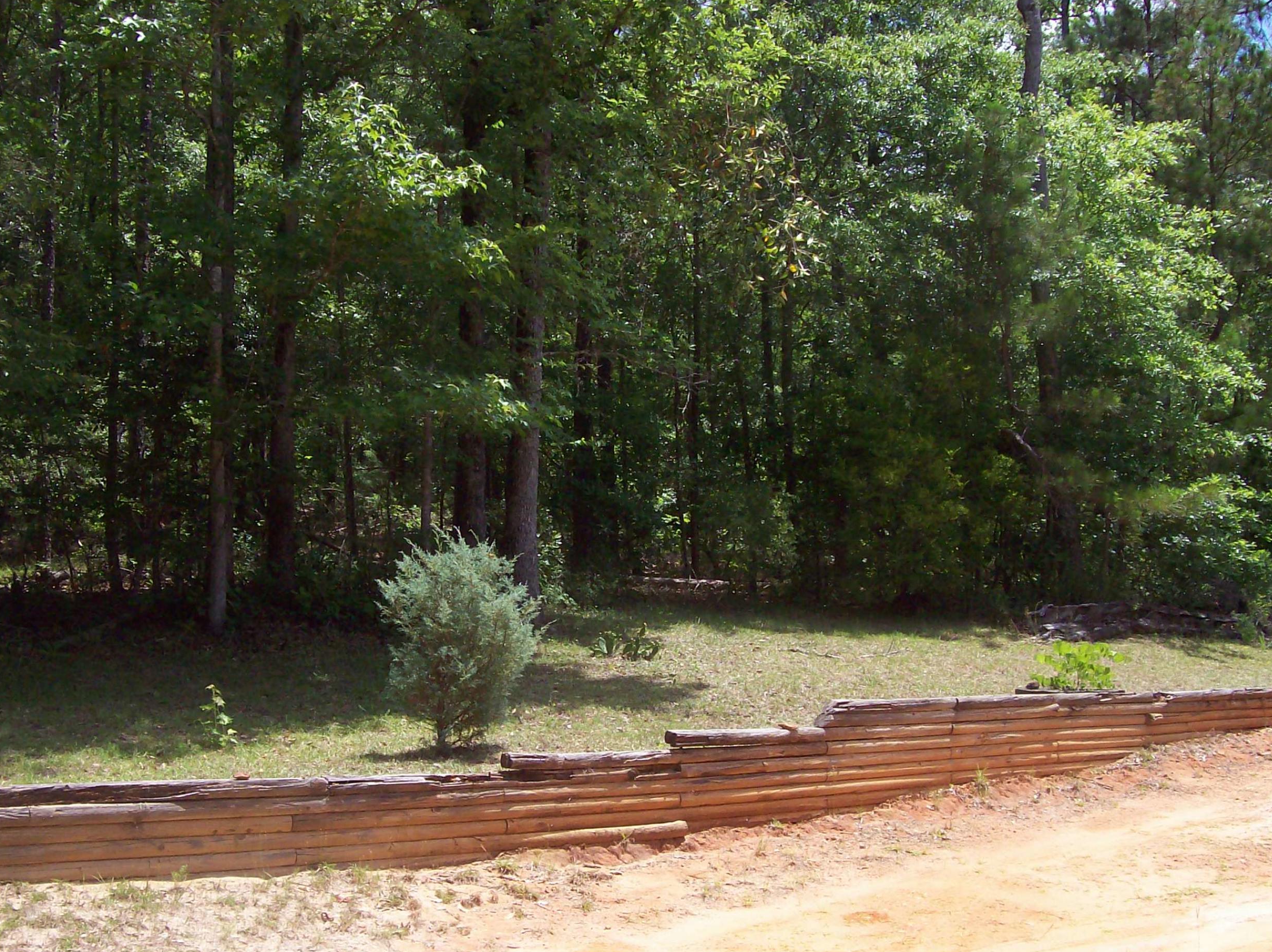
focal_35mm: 44
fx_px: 1616
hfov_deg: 42.7
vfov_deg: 32.8
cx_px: 502
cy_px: 536
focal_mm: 6
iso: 80
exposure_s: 1/350
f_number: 4.8
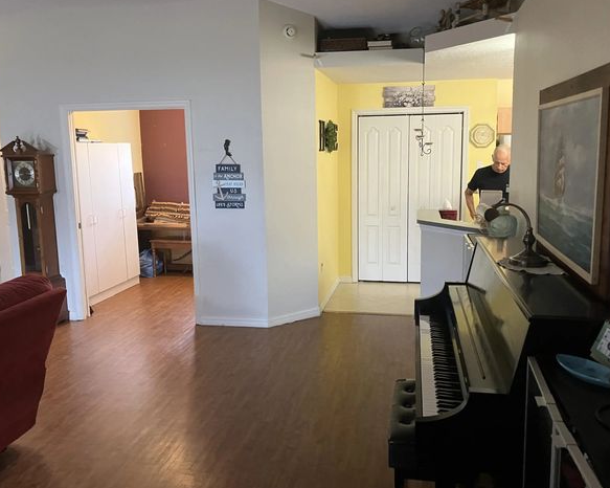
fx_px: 541
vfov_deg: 48.5
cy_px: 244
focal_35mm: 30
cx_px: 318
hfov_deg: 58.8
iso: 320
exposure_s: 1/40
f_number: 1.8
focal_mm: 3.99
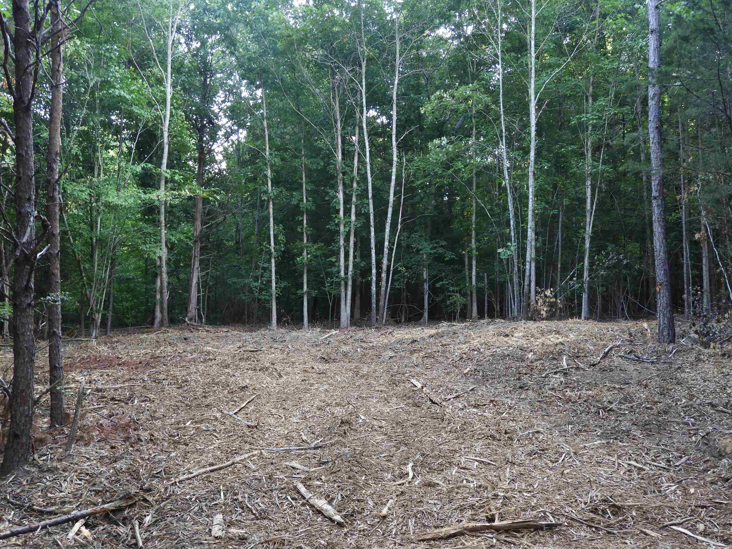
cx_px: 366
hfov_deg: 46.8
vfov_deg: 36.0
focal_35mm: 40
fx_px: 846
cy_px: 274
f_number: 3.8
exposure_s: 1/30
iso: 110
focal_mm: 7.2
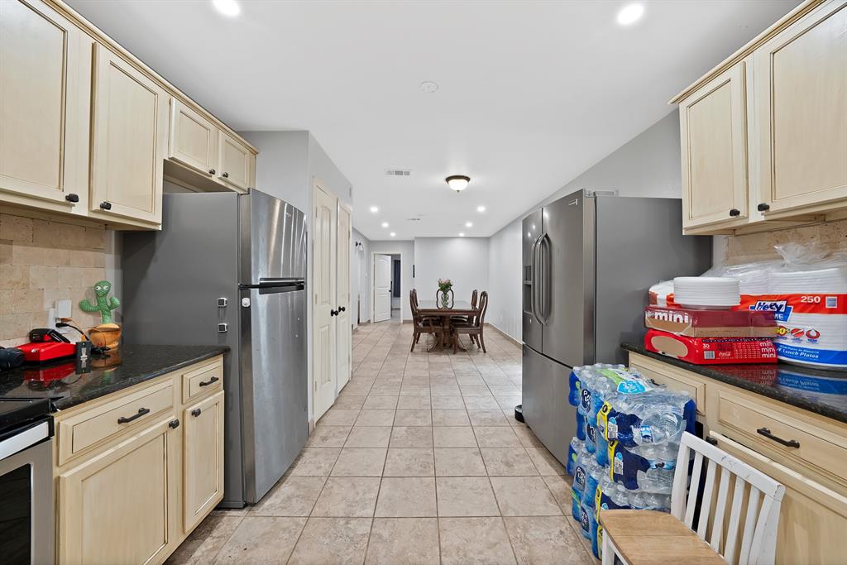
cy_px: 282
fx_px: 282
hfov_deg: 112.6
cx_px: 424
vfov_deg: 90.0
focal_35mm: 12
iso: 640
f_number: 9
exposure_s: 1/1.67
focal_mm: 12
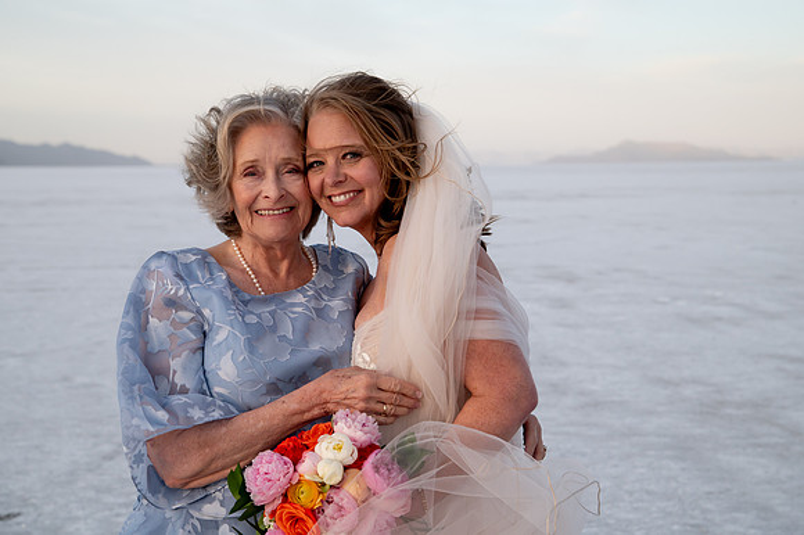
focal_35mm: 77
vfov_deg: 17.8
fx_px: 1709
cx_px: 402
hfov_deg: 26.5
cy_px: 242
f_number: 6.3
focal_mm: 70
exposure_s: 1/320
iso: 200
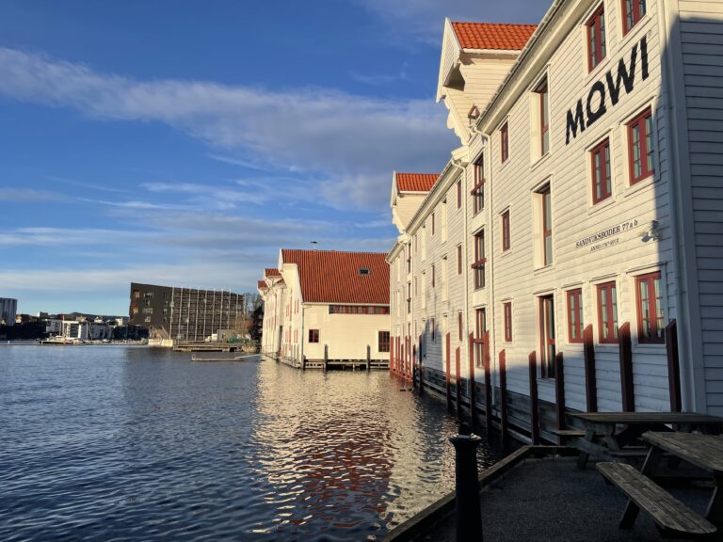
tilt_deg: +7.5
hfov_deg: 67.3
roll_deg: -0.5
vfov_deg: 53.1
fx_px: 543
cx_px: 362
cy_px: 271
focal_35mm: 26
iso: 32
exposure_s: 1/4000
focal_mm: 4.2
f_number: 1.6
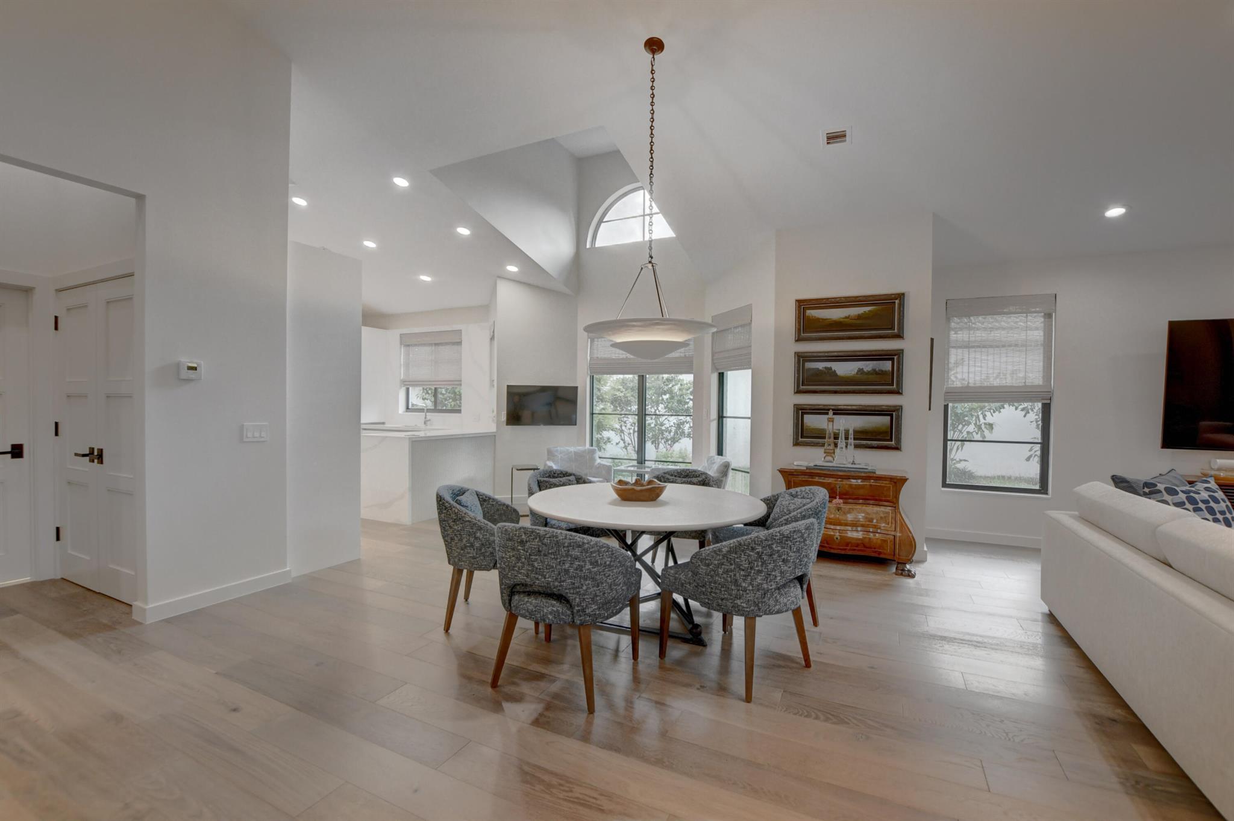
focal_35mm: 15
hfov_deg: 100.4
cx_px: 617
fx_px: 514
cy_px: 410
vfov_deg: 77.3
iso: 1000
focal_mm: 10
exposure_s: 1/60
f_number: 8
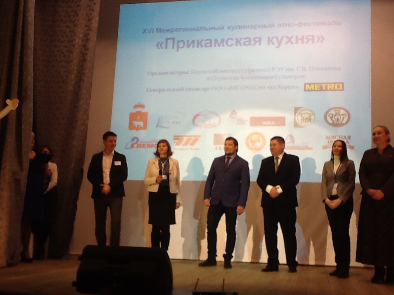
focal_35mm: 32
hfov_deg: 56.8
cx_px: 197
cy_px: 148
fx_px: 364
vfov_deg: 44.2
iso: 80
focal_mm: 2.03
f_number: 2.4
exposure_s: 1/30
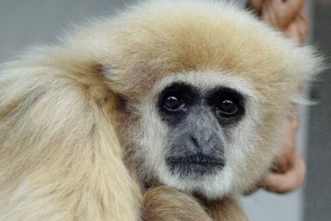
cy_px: 201
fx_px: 1420
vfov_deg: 8.8
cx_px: 200
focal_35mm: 154
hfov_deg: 13.3
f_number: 2.2
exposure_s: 1/640
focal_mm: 35
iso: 800
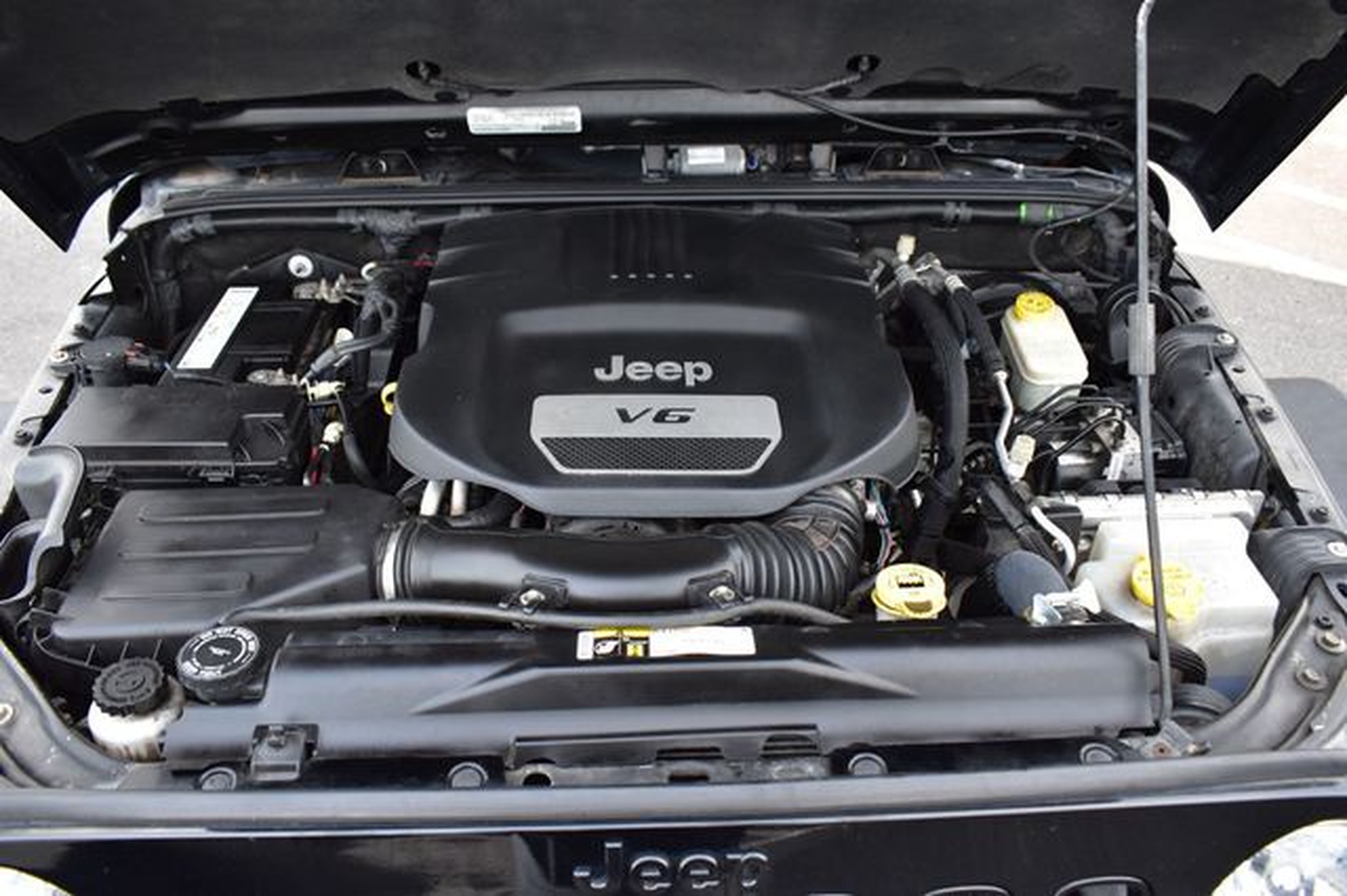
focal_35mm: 30
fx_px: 1122
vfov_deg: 43.6
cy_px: 448
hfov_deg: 62.0
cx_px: 674
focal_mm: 20
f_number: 6.3
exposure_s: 1/15
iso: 400
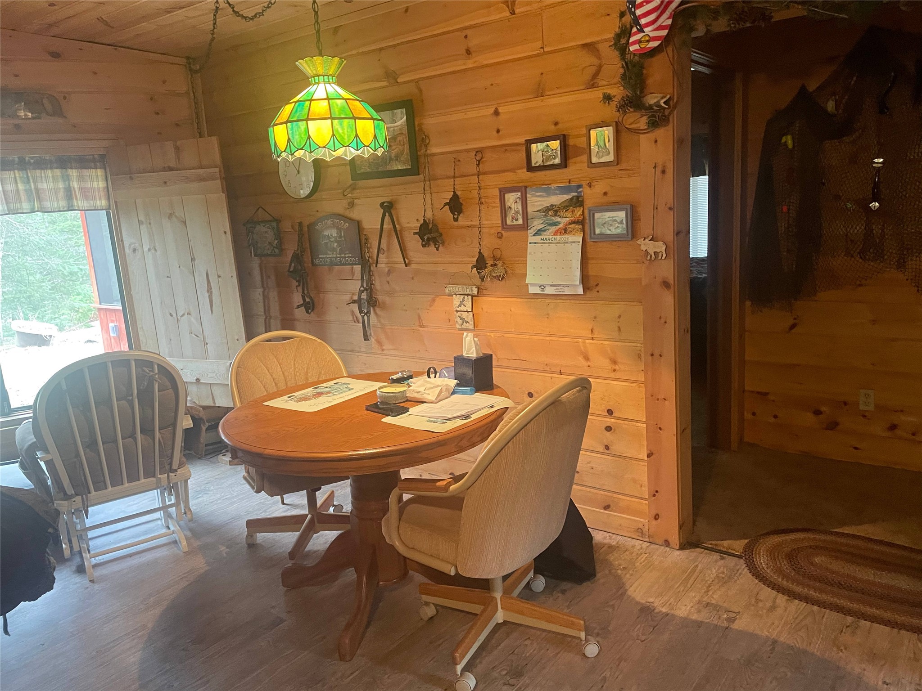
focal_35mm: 26
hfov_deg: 67.3
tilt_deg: -9.9
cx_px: 461
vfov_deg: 53.1
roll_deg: +6.2
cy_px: 346
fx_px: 693
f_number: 1.6
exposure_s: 1/60
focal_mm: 4.2
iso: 400
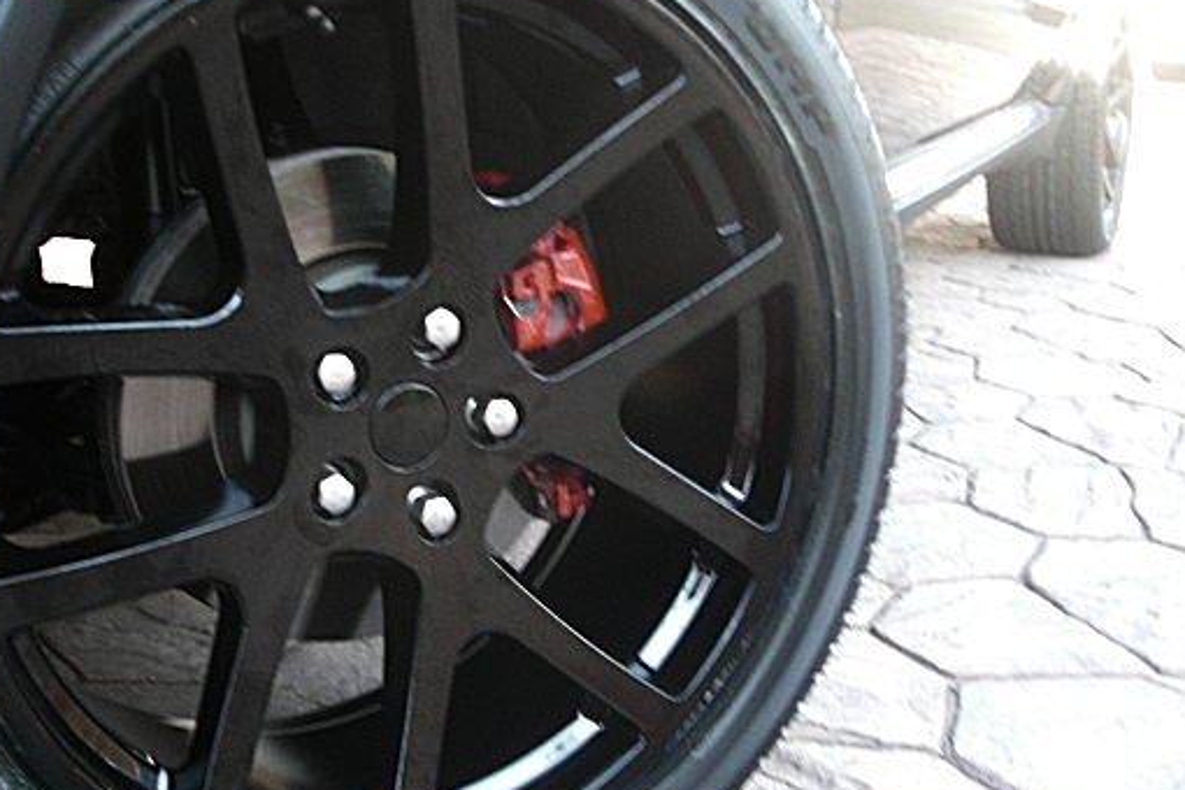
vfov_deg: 28.6
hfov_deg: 41.8
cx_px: 493
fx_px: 1547
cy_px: 376
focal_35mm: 47
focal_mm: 6.3
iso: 200
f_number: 2.8
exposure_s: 1/60
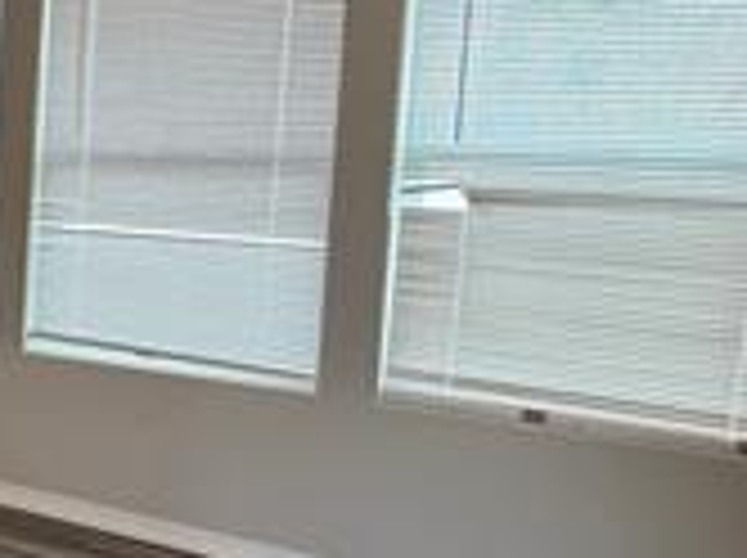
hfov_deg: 24.2
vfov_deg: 26.9
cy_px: 232
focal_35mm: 54
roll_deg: -0.2
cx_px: -477
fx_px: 1164
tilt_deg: -5.0
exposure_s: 1/120
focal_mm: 2.22
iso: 250
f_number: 2.2
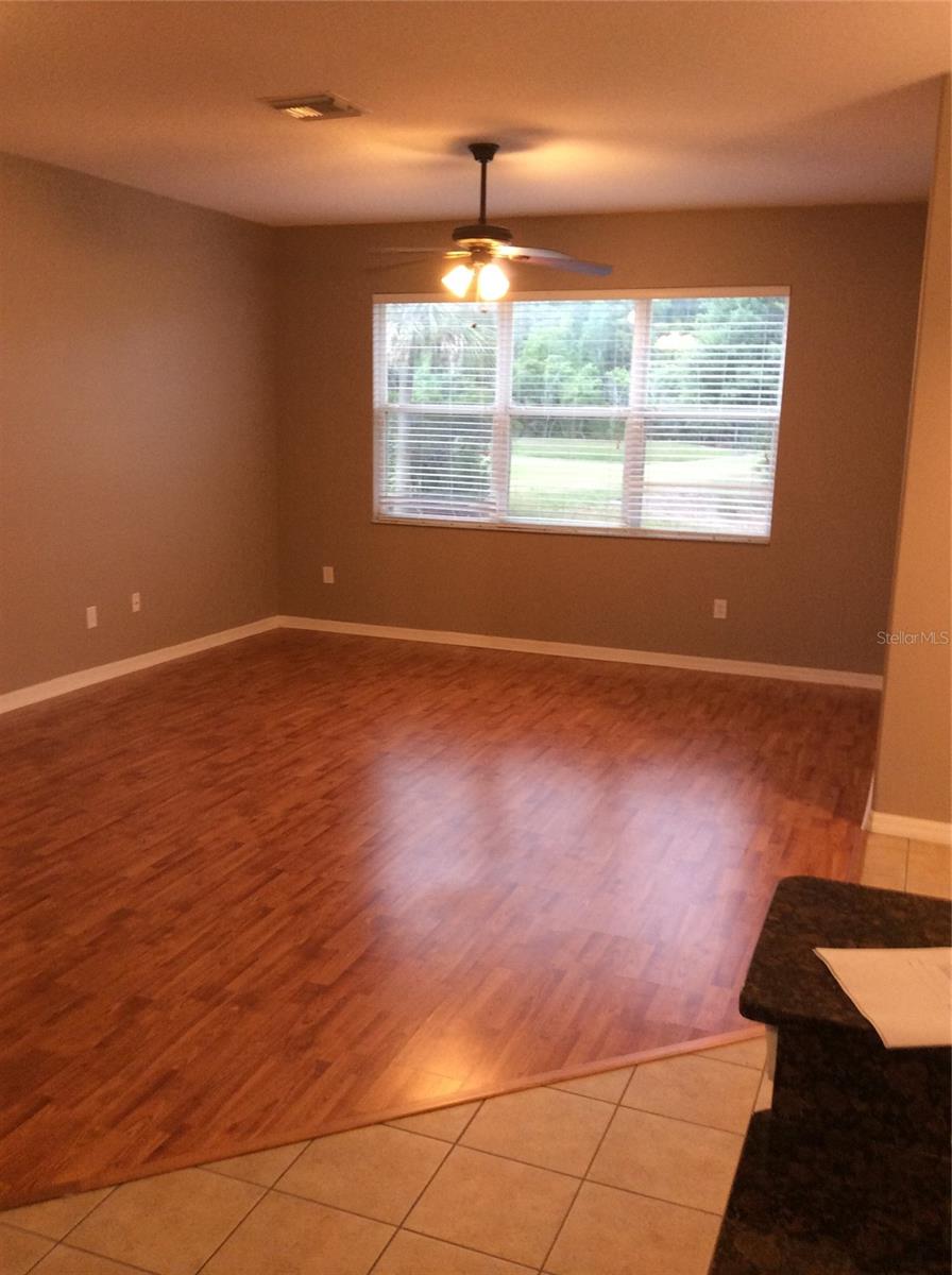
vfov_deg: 55.4
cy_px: 638
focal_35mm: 33
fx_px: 1214
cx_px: 476
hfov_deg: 42.8
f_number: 2.4
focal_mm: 3.3
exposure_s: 1/24
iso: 100
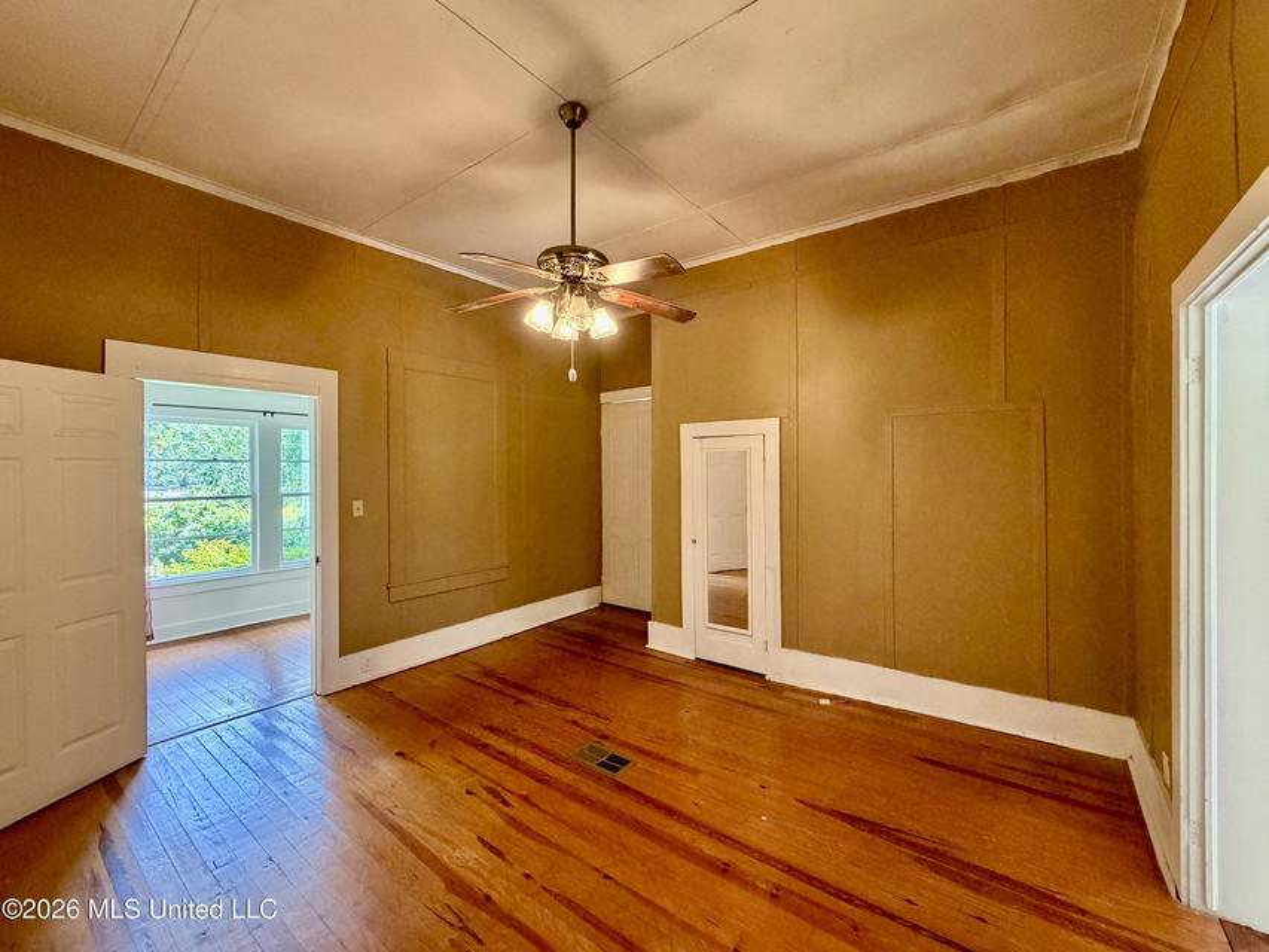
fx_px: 513
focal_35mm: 14
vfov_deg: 85.7
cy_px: 476
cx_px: 634
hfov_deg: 102.1
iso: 400
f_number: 2.2
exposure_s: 1/60
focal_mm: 2.22
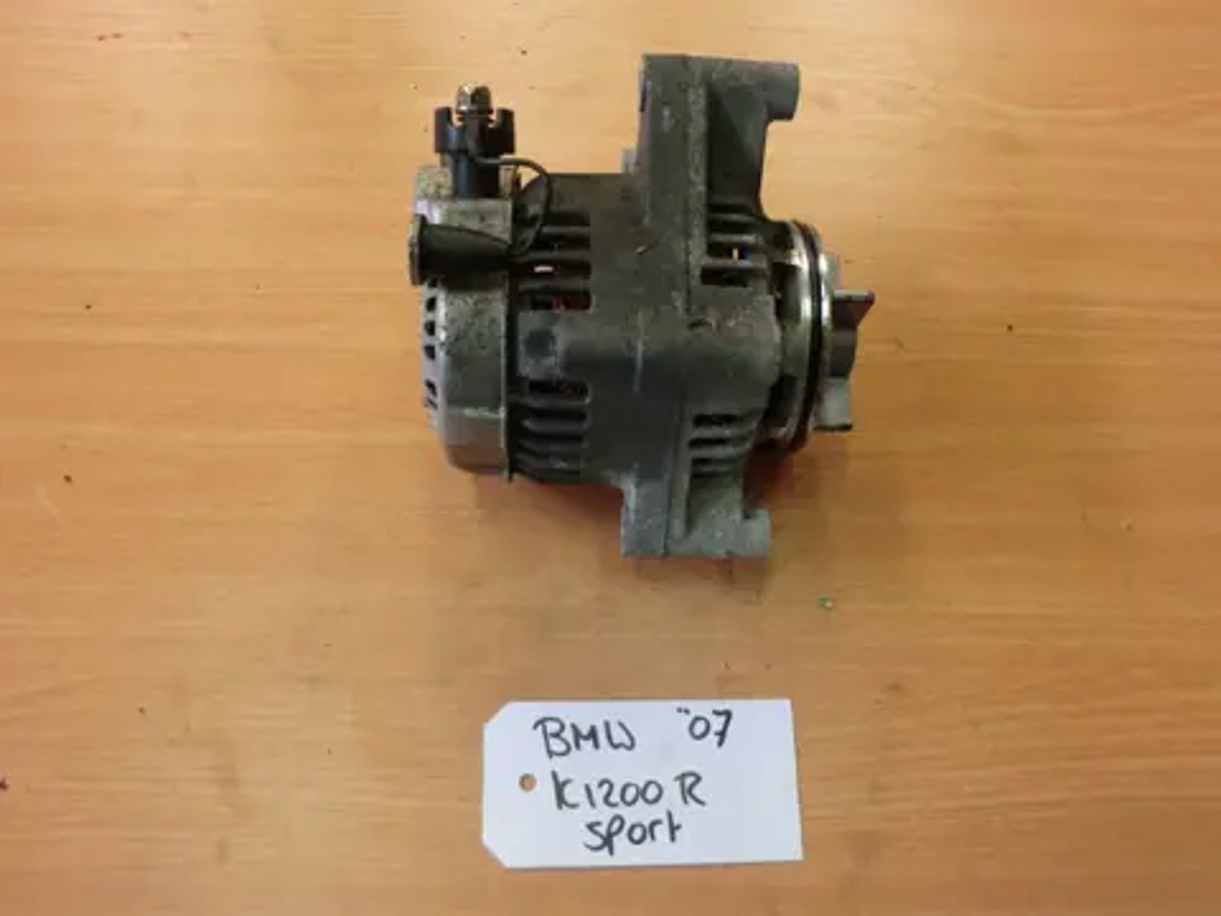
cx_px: 610
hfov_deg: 65.3
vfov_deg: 51.4
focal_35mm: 27
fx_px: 952
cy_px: 458
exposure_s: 1/60
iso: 320
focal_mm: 4.9
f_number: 3.2
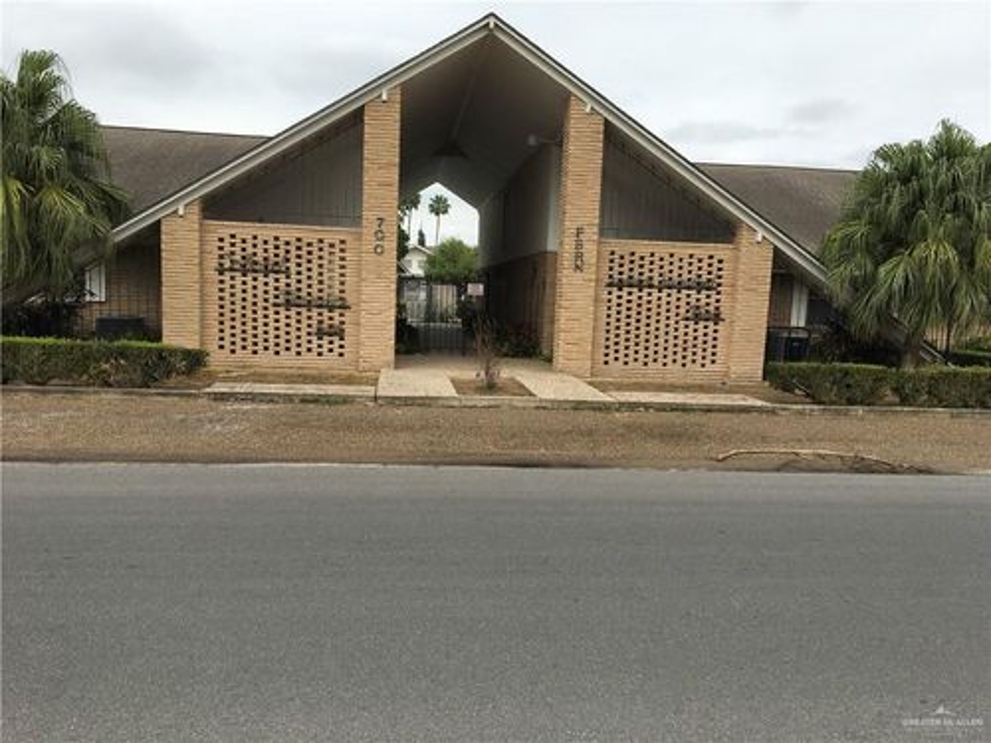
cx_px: 496
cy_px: 372
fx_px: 830
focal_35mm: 29
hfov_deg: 61.7
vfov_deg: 48.2
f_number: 2.2
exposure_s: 1/1451
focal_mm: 4.15
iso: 25
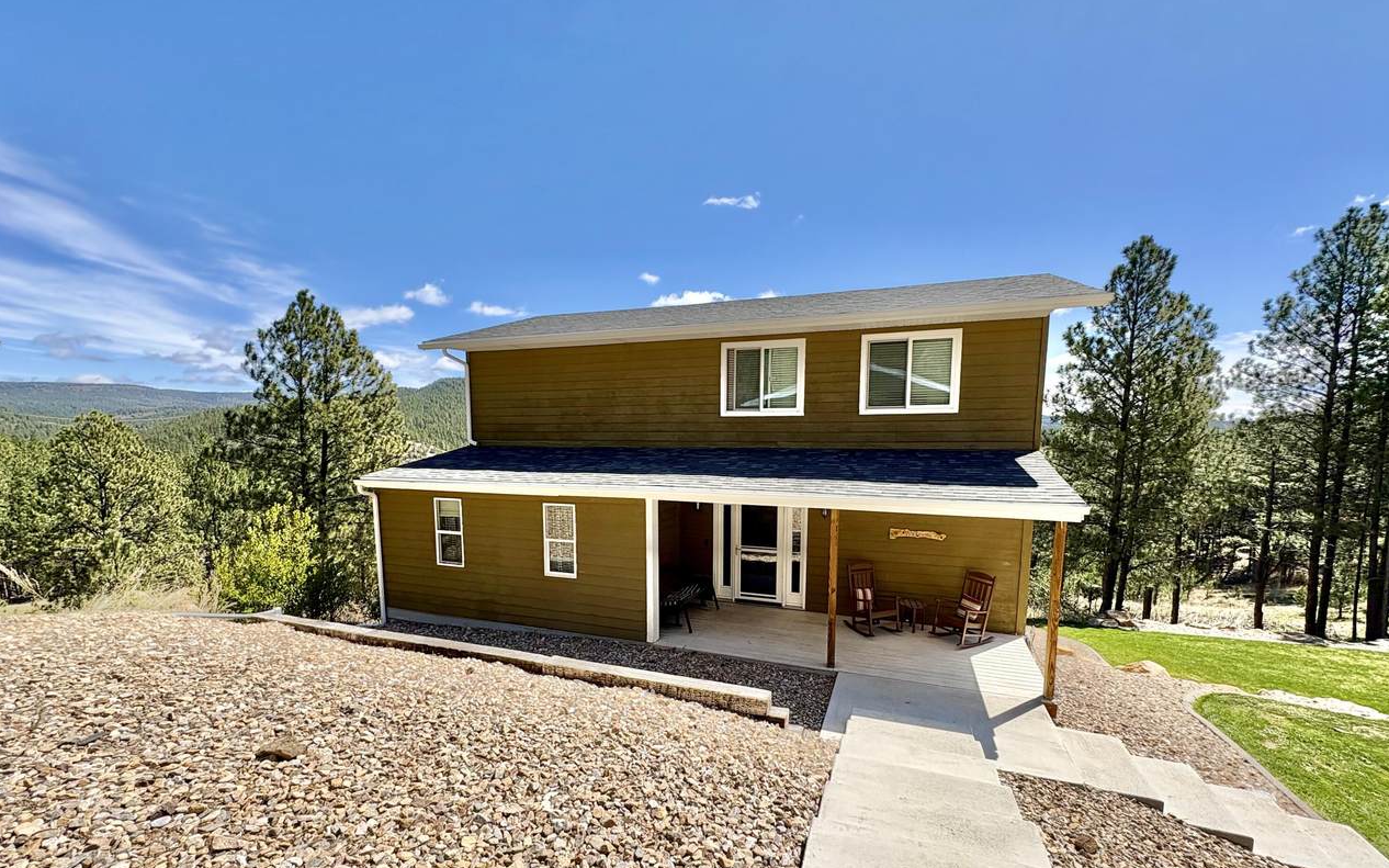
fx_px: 568
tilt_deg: -6.3
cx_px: 699
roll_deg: -0.1
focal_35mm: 15
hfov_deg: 101.5
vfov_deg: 74.3
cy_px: 504
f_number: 2.2
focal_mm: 2.22
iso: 64
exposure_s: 1/1110
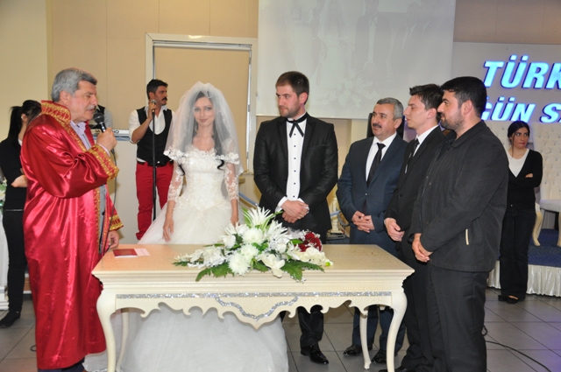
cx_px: 280
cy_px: 186
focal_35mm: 39
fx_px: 607
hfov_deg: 49.6
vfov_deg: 34.1
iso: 800
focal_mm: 26
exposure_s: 1/60
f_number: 4
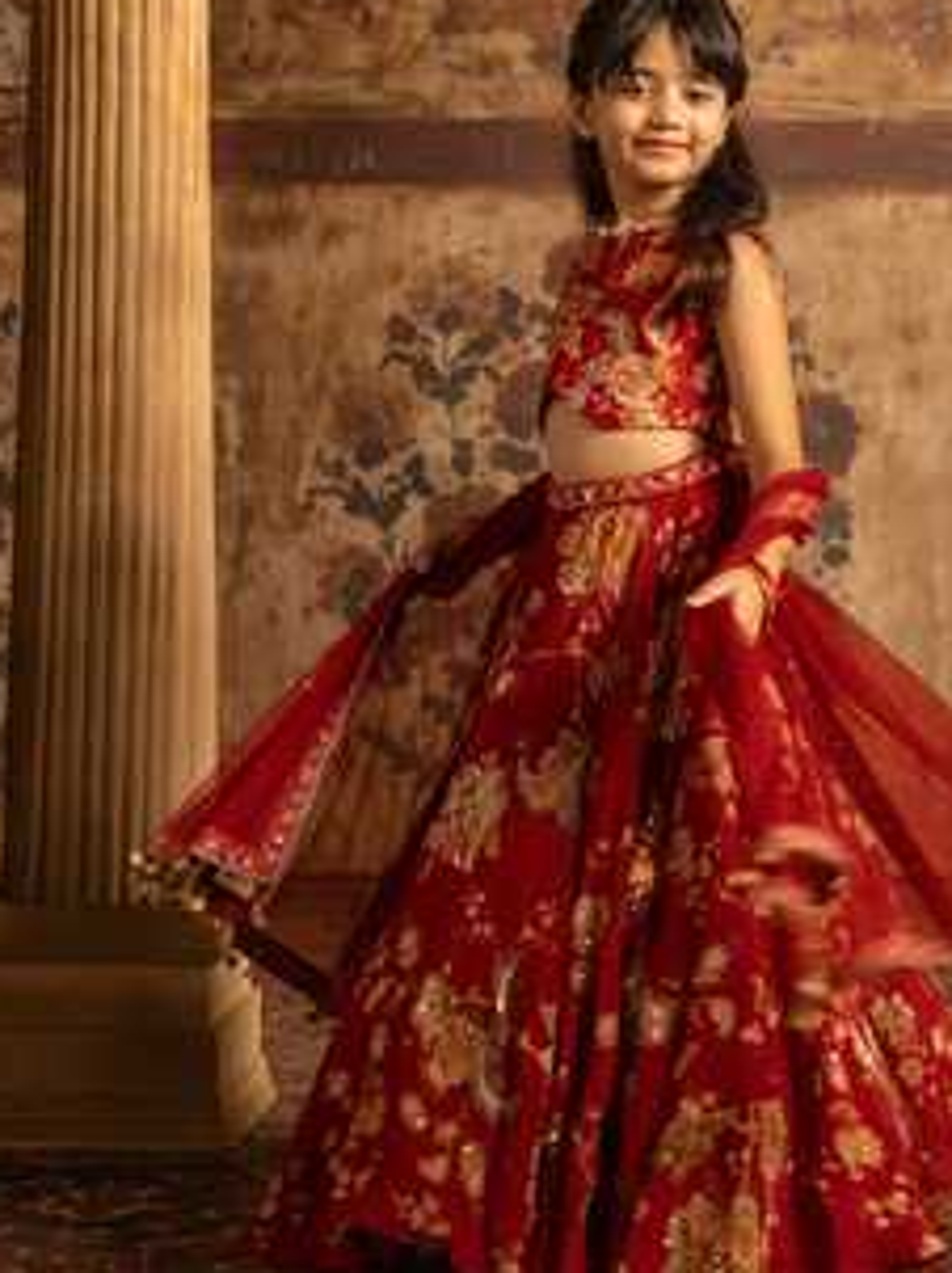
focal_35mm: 87
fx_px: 3207
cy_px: 365
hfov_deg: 16.8
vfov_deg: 22.3
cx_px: 649
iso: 1250
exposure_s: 1/160
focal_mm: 34.8
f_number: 2.8
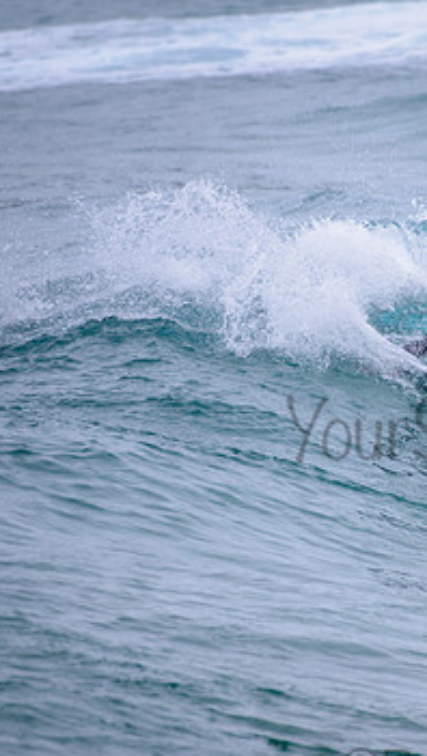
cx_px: 436
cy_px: 358
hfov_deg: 1.1
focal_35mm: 1061
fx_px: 21310
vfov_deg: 2.0
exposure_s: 1/2000
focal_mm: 500
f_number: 5.6
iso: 140
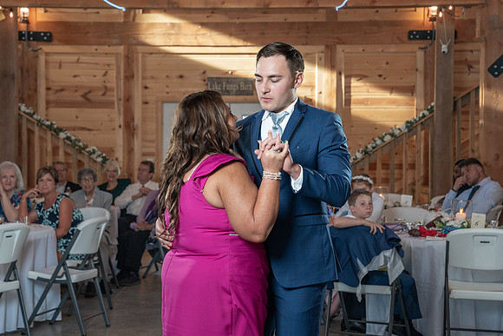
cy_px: 157
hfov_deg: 27.1
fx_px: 1045
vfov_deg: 18.2
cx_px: 234
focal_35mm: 75
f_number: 5.6
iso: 2000
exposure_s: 1/200
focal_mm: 70
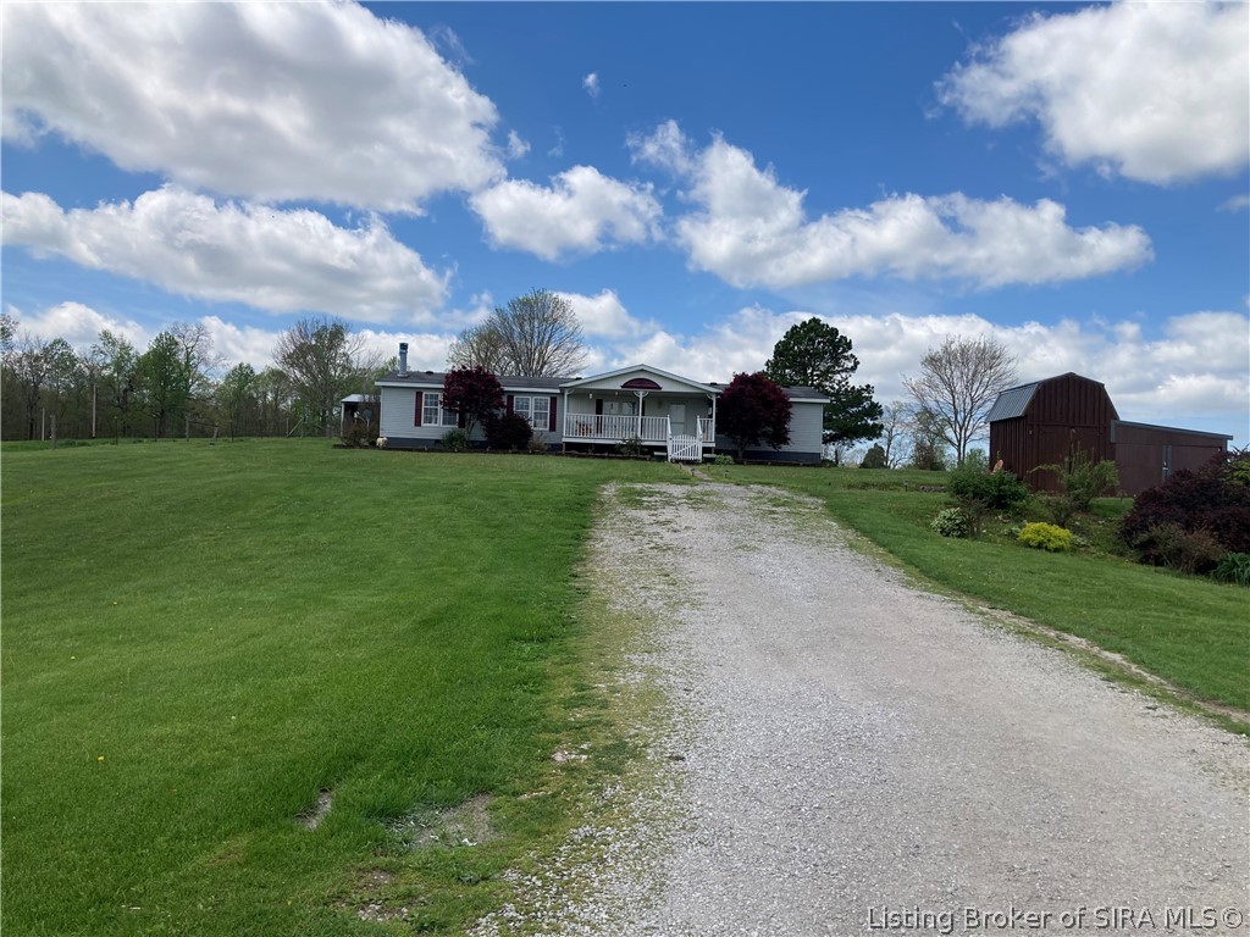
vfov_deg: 49.7
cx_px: 625
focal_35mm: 28
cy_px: 468
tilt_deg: +1.5
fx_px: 1011
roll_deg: -1.8
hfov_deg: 63.4
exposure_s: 1/2703
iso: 20
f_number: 1.8
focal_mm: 3.99
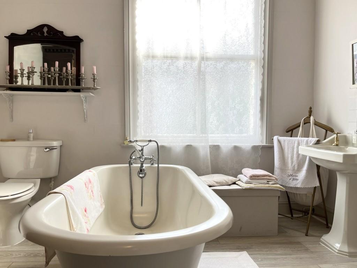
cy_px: 134
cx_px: 178
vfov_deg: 53.1
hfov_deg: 67.3
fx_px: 268
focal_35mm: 26
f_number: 1.6
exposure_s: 1/100
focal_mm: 5.1
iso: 32
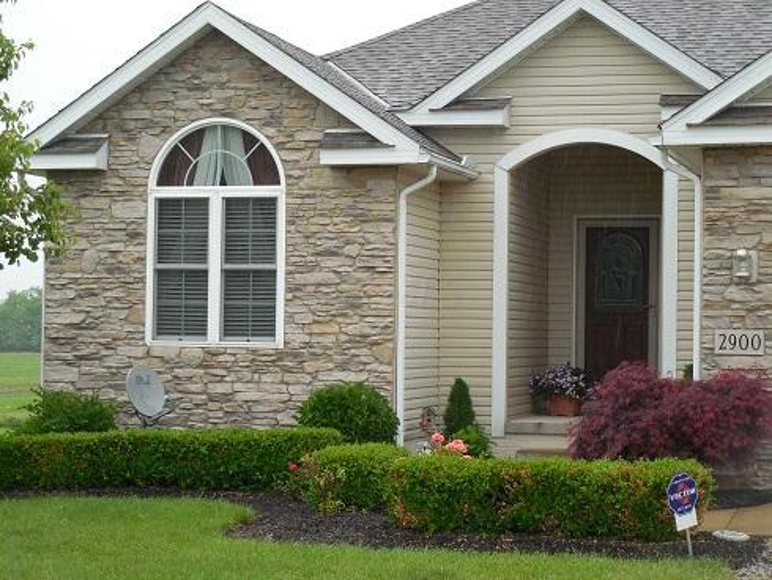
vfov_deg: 18.9
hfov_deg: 25.0
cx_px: 386
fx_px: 1740
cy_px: 290
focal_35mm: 78
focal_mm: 14.1
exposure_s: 1/125
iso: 125
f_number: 4.5
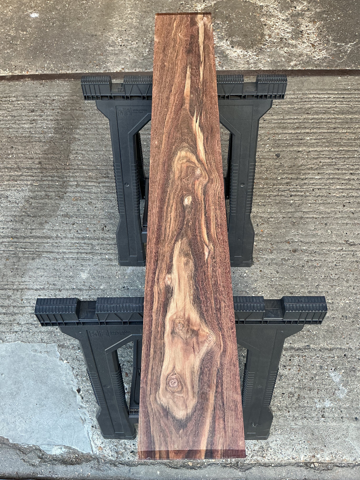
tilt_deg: -60.8
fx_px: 402
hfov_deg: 48.2
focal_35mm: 29
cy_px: 240
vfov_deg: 61.7
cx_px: 180
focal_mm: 3
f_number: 1.8
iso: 64
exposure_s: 1/120
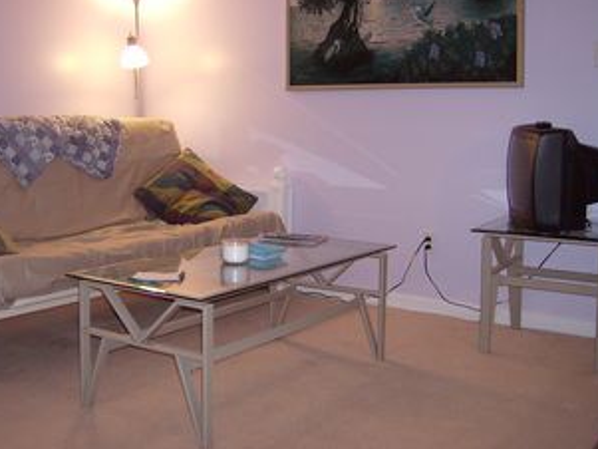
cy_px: 199
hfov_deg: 42.8
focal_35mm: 44
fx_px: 760
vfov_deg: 32.9
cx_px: 258
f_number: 2.8
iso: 200
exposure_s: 1/60
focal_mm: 6
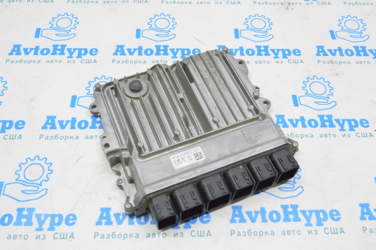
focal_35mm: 36
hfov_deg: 53.2
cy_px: 125
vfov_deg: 36.8
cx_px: 188
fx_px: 376
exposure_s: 1/15
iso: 6400
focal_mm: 24
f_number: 20
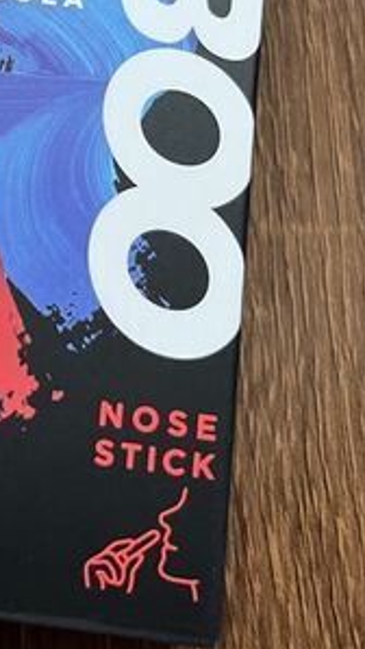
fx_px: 1240
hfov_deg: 16.3
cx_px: -26
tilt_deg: -74.0
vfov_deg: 28.9
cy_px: 158
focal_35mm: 72
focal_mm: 5.1
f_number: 1.6
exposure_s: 1/60
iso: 400
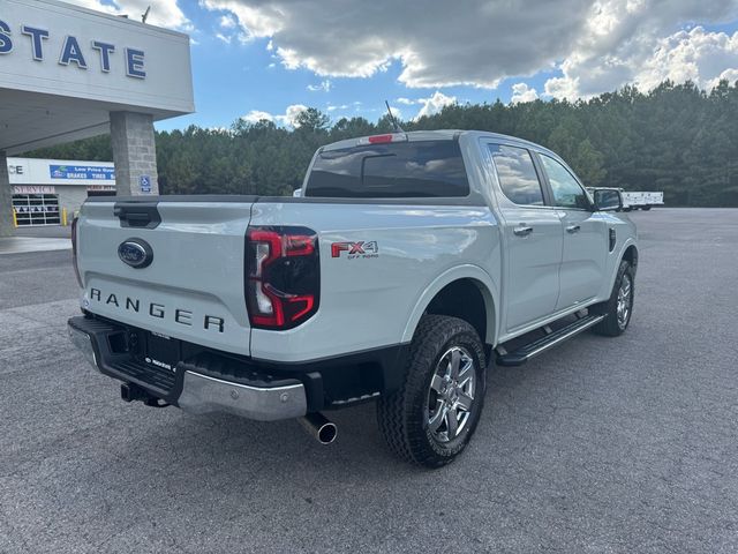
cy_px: 277
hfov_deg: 71.6
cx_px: 369
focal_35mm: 24
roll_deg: +1.7
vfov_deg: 56.8
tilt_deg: -8.4
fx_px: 512
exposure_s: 1/1637
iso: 80
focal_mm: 6.76
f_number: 1.78
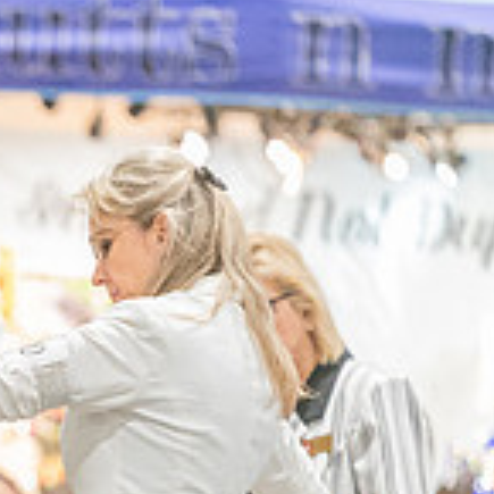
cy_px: 605
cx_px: -317
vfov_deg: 2.6
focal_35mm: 680
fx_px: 10979
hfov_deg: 2.6
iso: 6400
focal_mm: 200
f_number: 2.8
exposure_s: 1/250
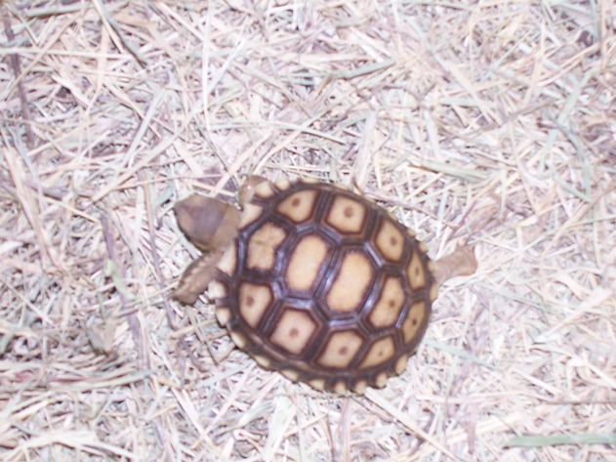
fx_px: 1815
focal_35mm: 102
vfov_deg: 14.5
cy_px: 231
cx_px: 308
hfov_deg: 19.3
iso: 80
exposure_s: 1/125
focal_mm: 17.5
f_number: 4
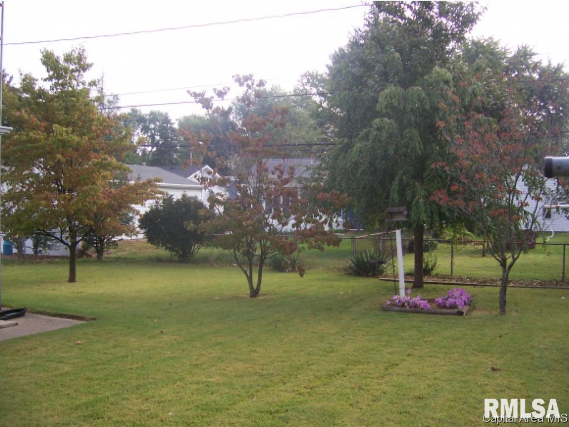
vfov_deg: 39.7
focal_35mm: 36
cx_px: 284
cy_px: 214
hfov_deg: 51.3
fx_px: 592
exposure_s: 1/250
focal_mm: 6
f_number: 3
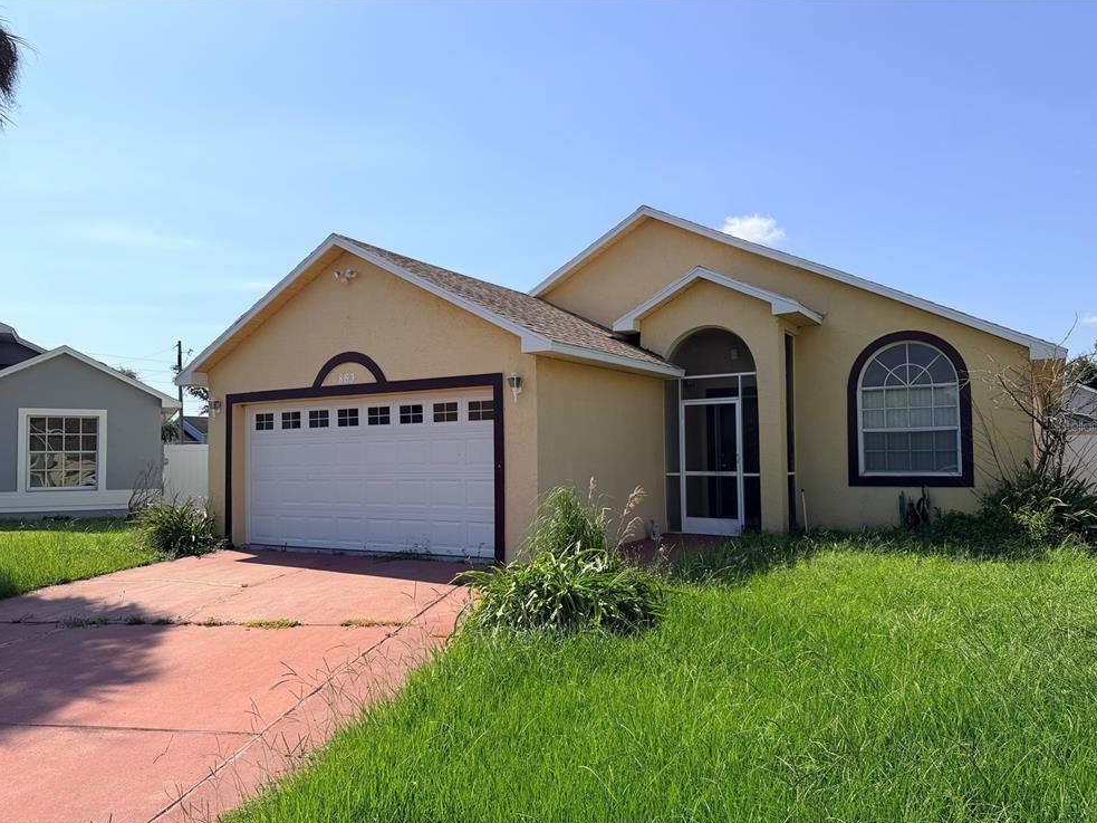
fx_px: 792
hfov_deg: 69.4
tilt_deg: +2.8
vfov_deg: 54.9
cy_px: 425
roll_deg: +1.0
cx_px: 555
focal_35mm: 25
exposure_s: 1/6711
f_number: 1.78
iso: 80
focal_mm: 6.76
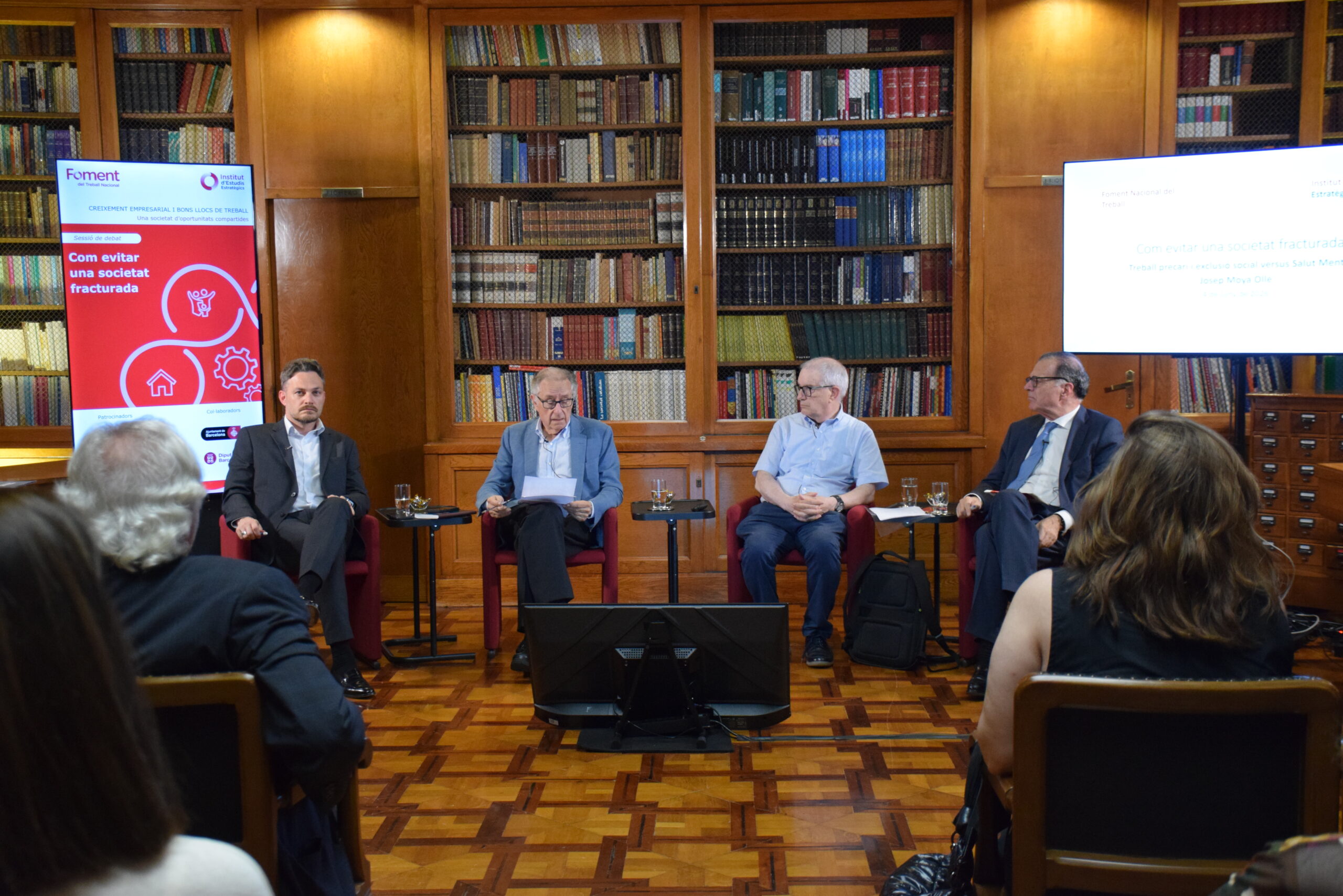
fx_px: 1791
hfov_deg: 41.1
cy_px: 448
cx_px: 672
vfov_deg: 28.1
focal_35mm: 48
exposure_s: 1/60
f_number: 4
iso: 2500
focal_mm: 32
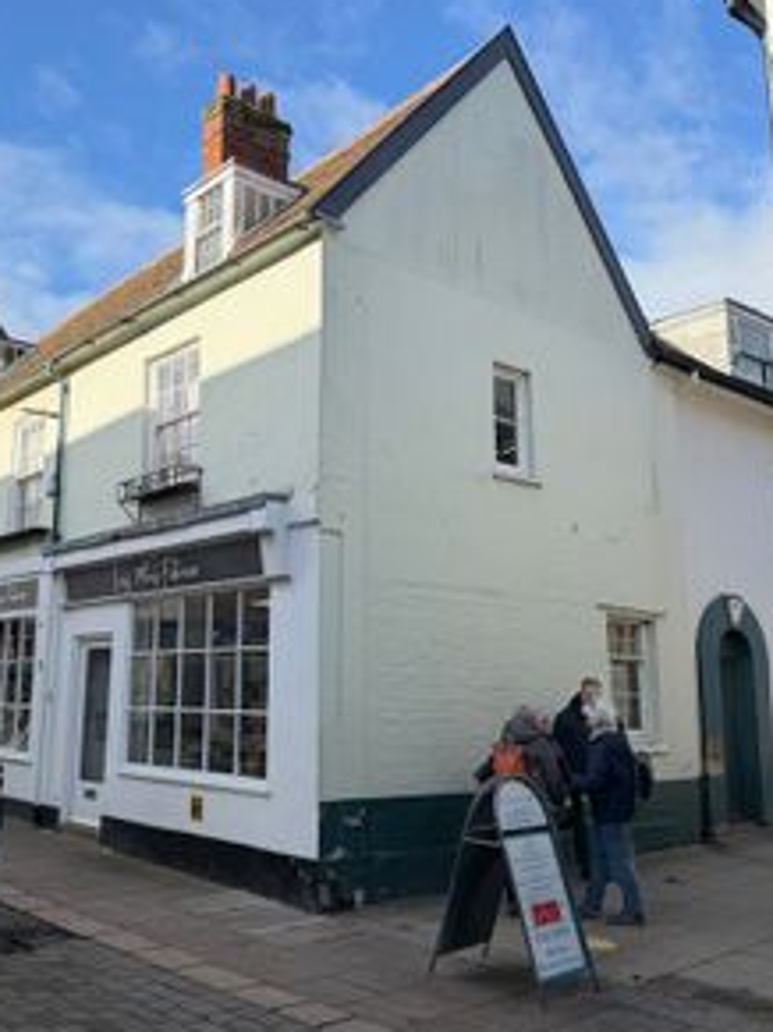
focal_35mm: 33
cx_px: 266
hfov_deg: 42.4
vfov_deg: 55.4
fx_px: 983
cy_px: 511
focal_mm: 6.76
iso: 80
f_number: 1.78
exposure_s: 1/3584
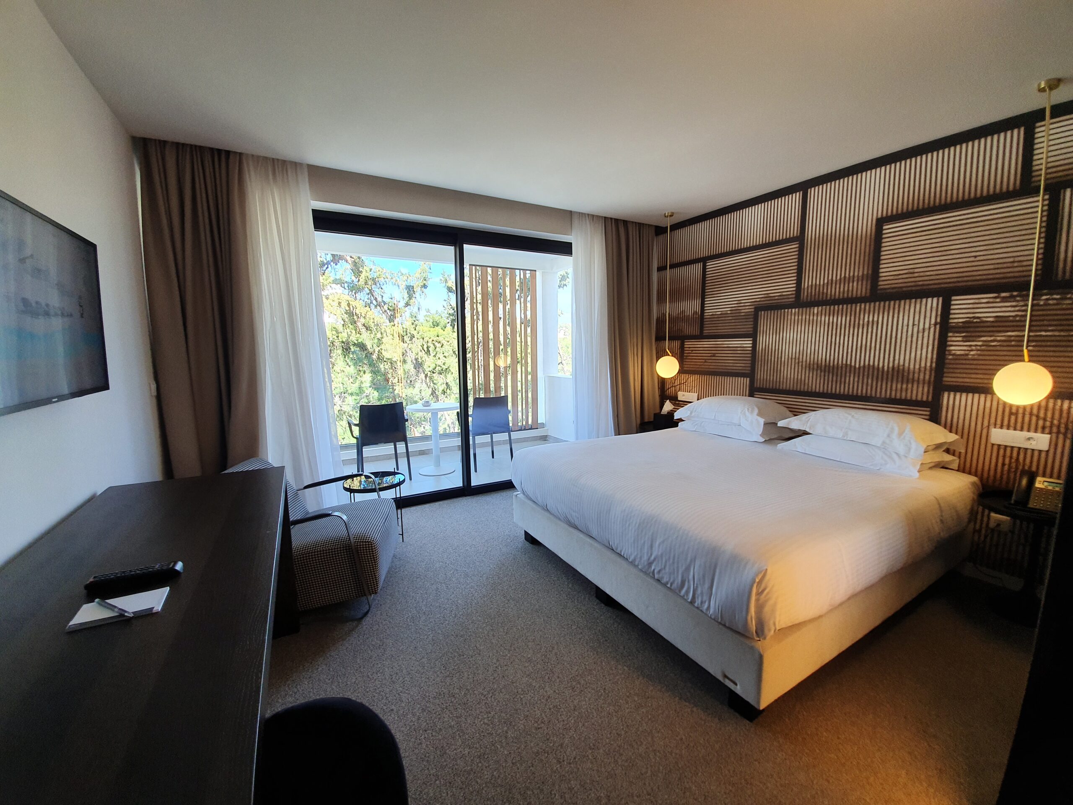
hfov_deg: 106.2
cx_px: 536
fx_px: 403
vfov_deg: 89.9
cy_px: 402
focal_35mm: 13
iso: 64
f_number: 2.2
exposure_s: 1/100
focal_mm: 1.8
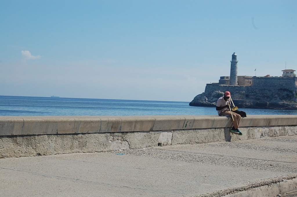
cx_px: 148
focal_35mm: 78
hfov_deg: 26.0
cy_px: 98
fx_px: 643
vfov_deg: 17.5
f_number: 10
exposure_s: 1/400
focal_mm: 52
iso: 200
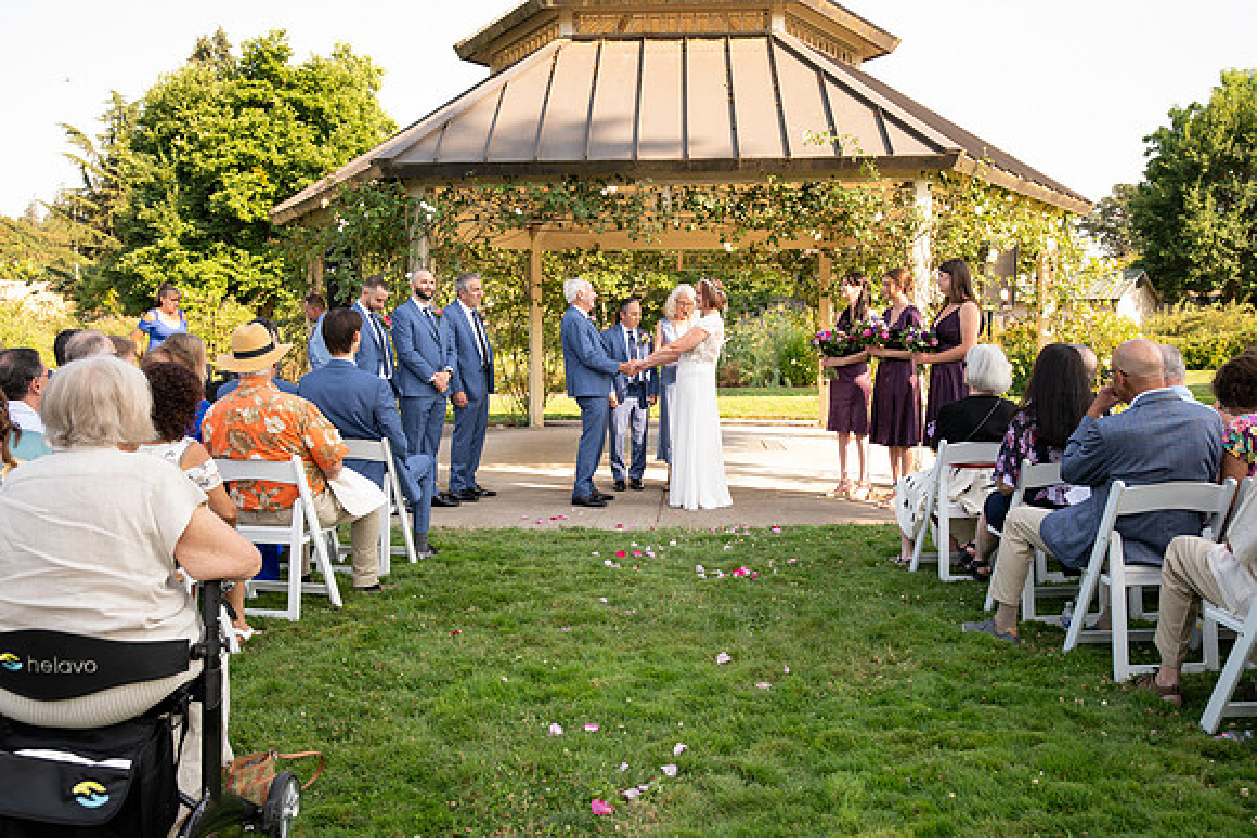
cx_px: 628
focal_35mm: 35
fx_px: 1222
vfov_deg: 37.9
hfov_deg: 54.4
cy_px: 419
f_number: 5.6
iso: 640
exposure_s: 1/400
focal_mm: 35
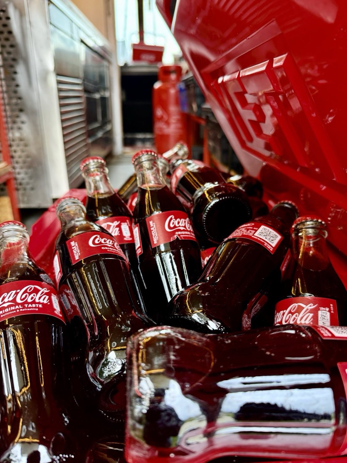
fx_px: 321
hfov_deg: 56.8
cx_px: 174
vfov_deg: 71.6
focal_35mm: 24
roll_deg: +2.8
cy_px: 232
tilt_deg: -21.5
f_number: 1.78
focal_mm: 6.76
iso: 200
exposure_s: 1/62
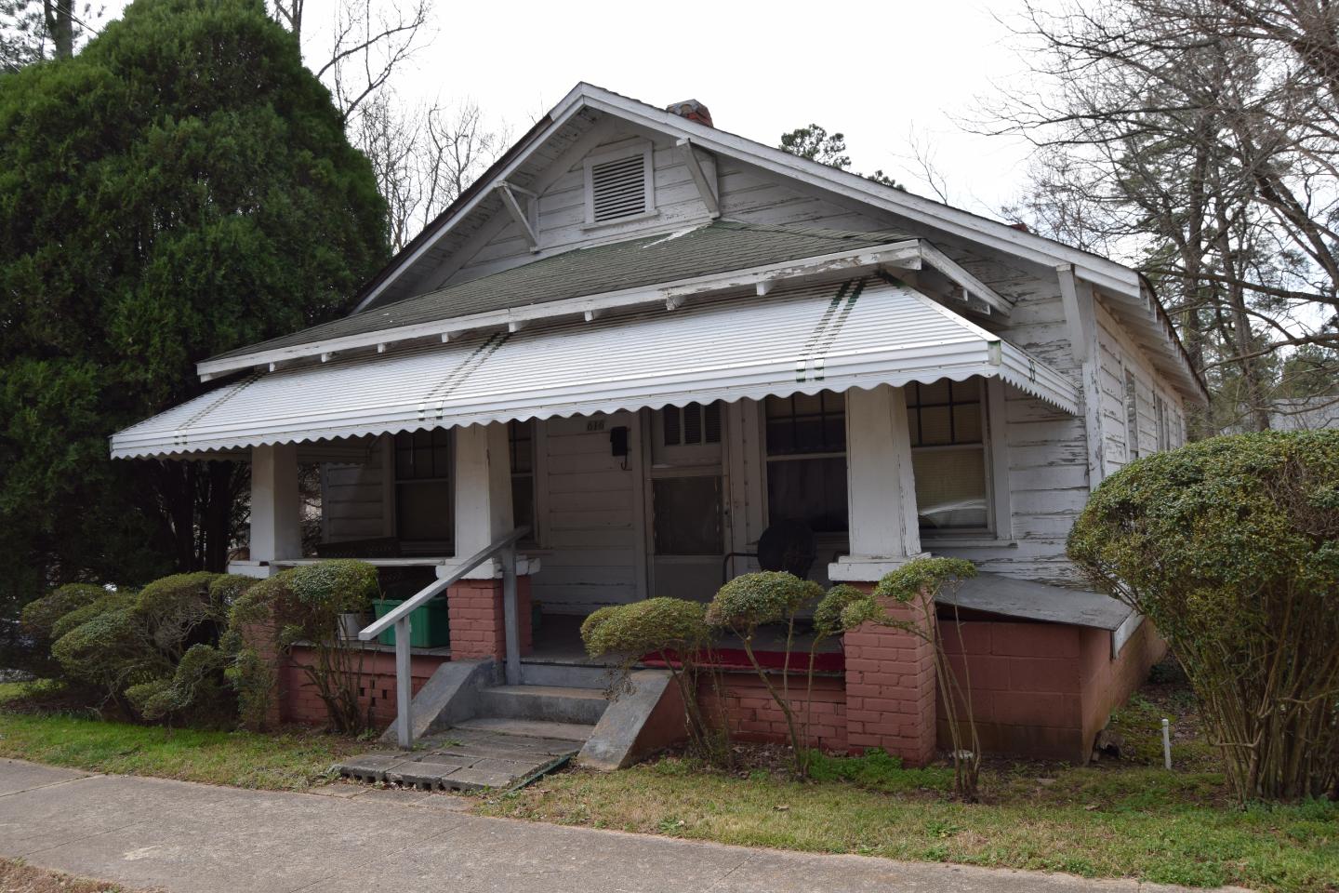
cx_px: 670
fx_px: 1004
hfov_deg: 67.4
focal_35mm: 27
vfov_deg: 47.9
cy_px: 446
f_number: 8
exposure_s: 1/250
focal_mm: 18
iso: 200
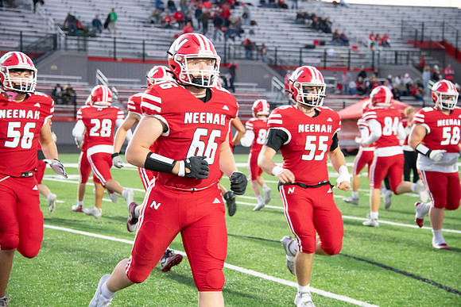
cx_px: 230
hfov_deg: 19.5
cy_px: 154
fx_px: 1345
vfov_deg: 13.0
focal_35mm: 105
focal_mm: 105
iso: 8000
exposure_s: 1/320
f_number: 5.6
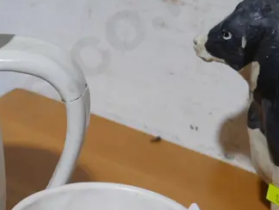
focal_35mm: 126
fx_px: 1016
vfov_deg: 11.6
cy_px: 221
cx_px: -130
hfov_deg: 14.6
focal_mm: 20
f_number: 4.4
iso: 400
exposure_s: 1/60
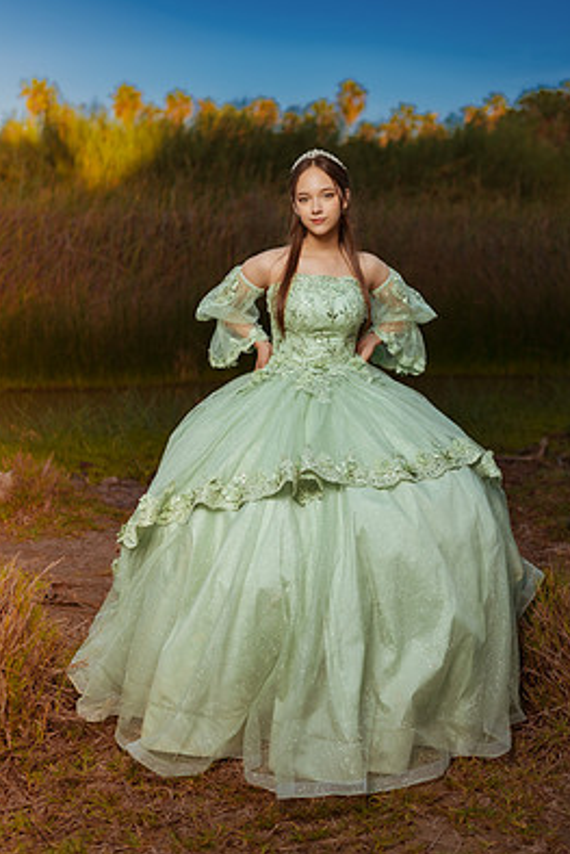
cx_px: 293
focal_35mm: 40
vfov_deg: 48.4
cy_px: 392
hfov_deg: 33.4
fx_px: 949
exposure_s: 1/1000
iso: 50
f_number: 1.8
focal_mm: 35
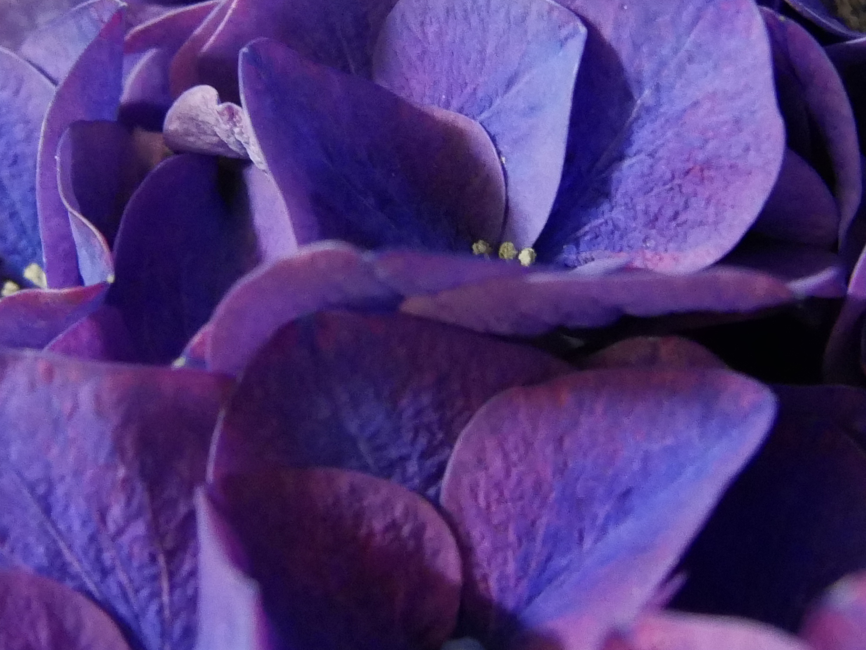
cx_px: 491
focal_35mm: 130
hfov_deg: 15.2
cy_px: 290
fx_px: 3253
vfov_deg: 11.4
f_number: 4
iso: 3200
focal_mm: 21
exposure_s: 1/13
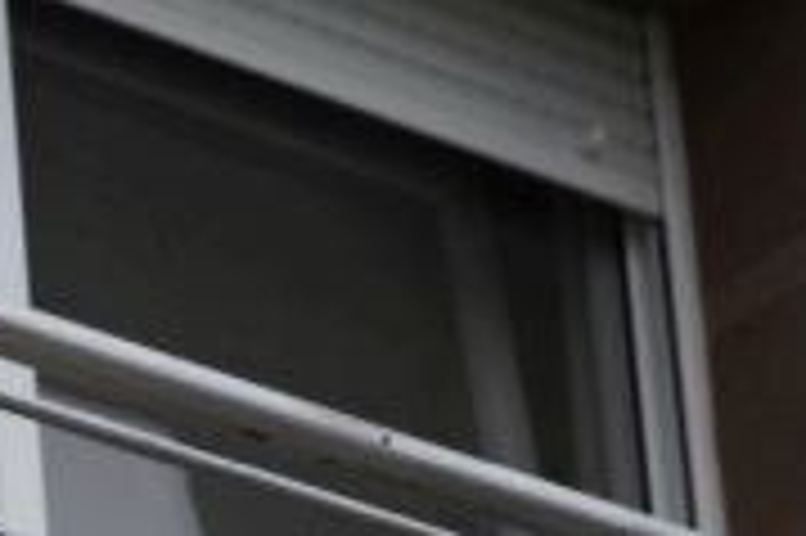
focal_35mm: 378
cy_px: 1518
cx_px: -374
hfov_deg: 5.4
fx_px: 8455
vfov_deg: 3.6
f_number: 2.8
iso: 800
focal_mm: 75
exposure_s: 1/8000
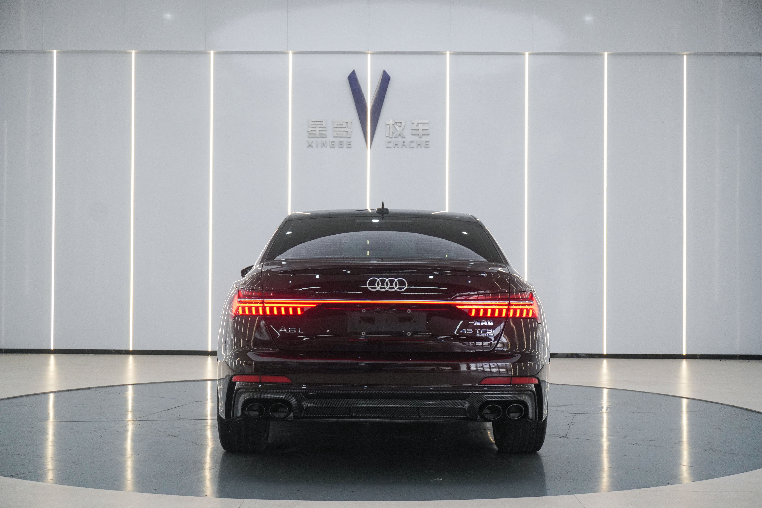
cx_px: 381
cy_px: 254
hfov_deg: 38.9
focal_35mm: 51
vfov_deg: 26.5
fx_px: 1079
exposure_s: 1/100
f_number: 6.3
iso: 1000
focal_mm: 34
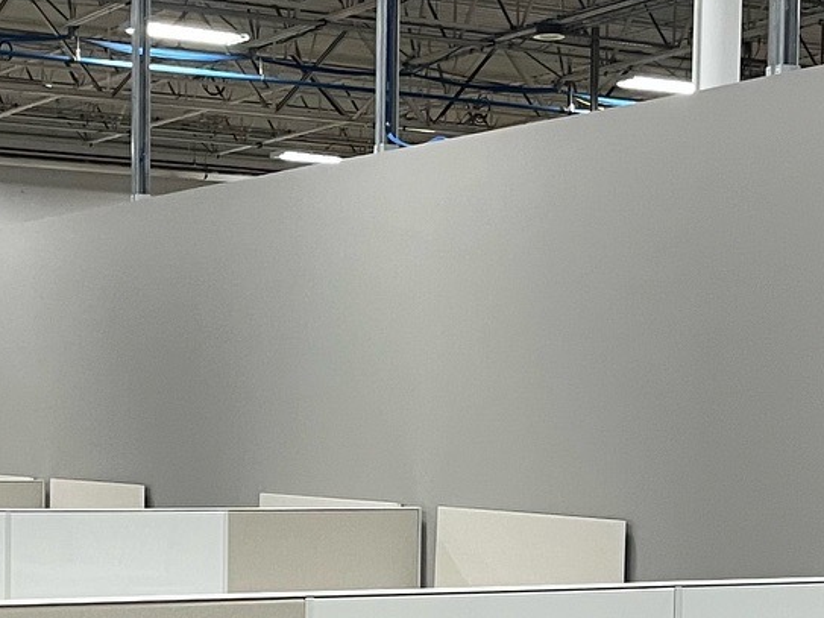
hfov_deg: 21.3
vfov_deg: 15.8
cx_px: 399
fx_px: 2189
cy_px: 594
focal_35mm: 92
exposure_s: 1/60
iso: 200
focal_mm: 5.1
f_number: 1.6
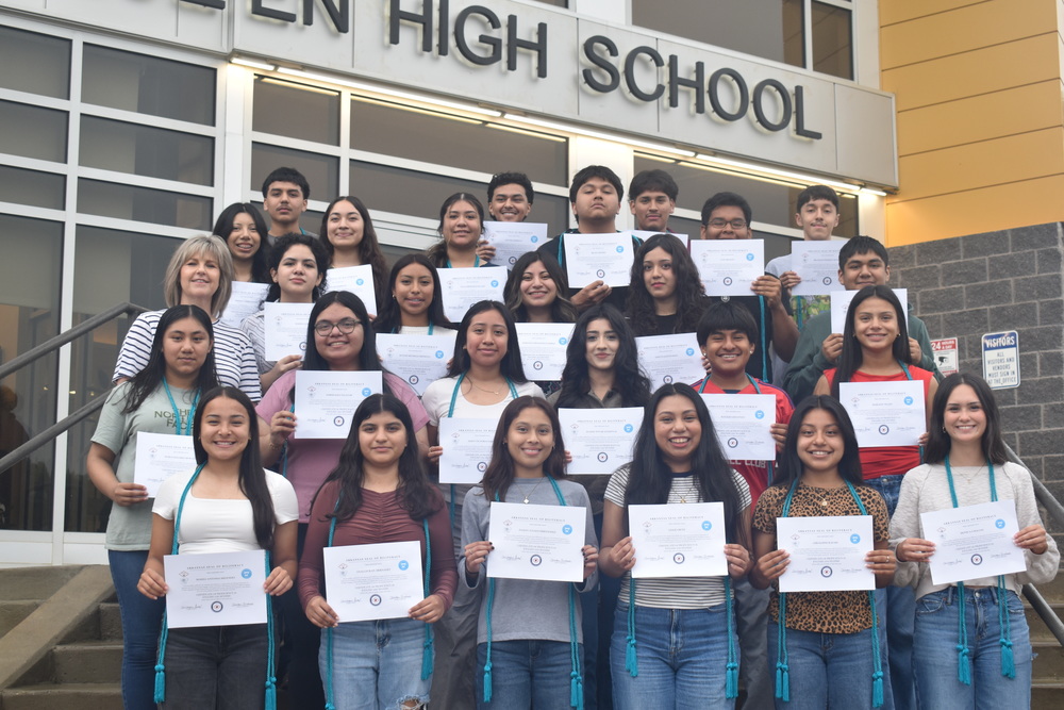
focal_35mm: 57
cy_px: 355
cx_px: 532
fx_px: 1685
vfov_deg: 23.8
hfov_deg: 35.0
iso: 360
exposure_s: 1/125
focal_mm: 38
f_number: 5.6
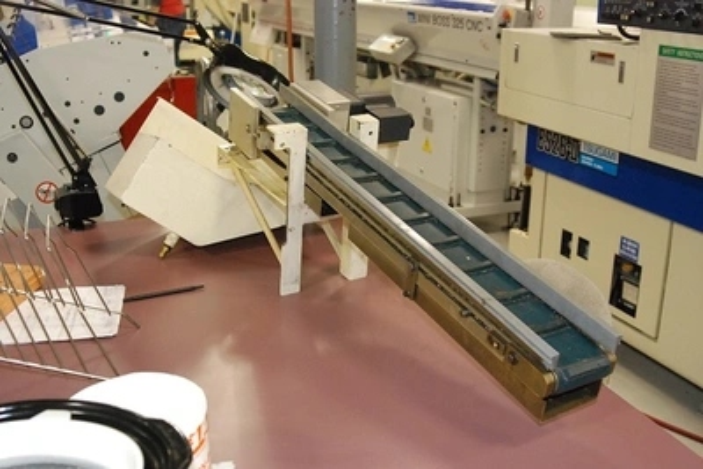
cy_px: 234
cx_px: 352
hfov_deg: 46.4
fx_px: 820
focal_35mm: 42
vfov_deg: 31.9
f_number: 5.6
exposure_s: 1/60
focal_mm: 28
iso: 1600
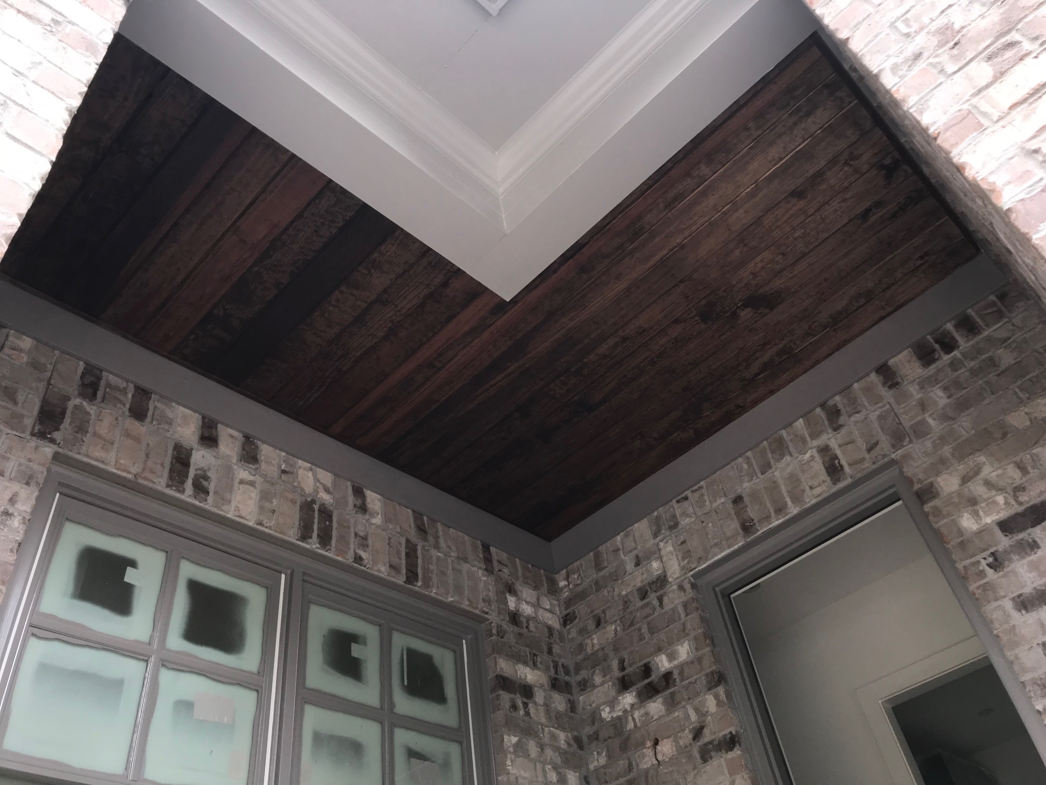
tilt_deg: +42.6
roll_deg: +10.5
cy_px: 392
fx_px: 846
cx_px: 523
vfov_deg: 49.7
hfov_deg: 63.4
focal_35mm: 28
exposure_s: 1/34
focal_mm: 3.99
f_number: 1.8
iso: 20
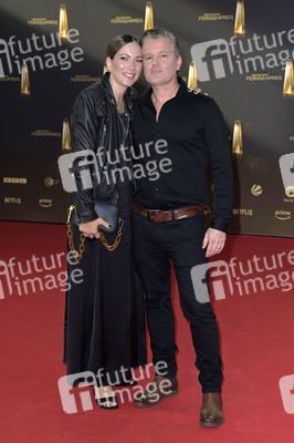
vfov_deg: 31.0
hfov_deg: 20.9
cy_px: 222
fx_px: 798
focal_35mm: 65
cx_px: 147
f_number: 6.3
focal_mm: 65
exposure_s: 1/250
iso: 800
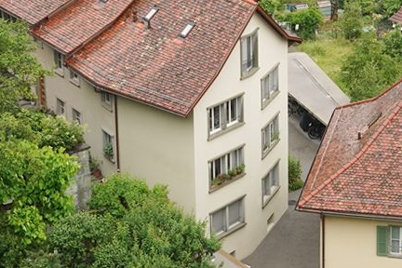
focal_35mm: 111
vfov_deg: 12.1
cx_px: 393
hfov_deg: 18.0
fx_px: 1239
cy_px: -34
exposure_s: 1/100
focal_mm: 24
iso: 800
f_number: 10
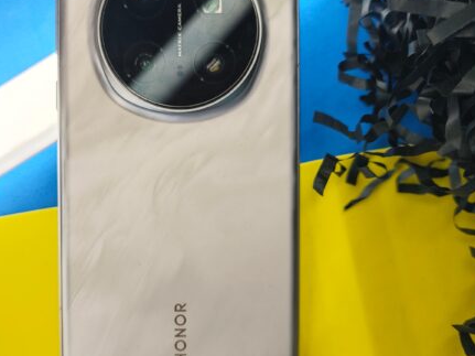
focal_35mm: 41
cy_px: 177
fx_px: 562
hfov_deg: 45.3
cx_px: 172
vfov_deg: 35.1
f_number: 2
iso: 250
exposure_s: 1/101
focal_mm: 8.72
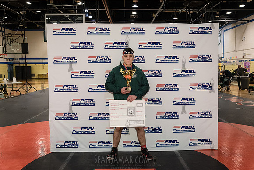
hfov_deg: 53.1
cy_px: 85
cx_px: 127
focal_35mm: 36
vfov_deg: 36.9
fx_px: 254
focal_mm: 36
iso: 4000
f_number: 5
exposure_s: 1/160
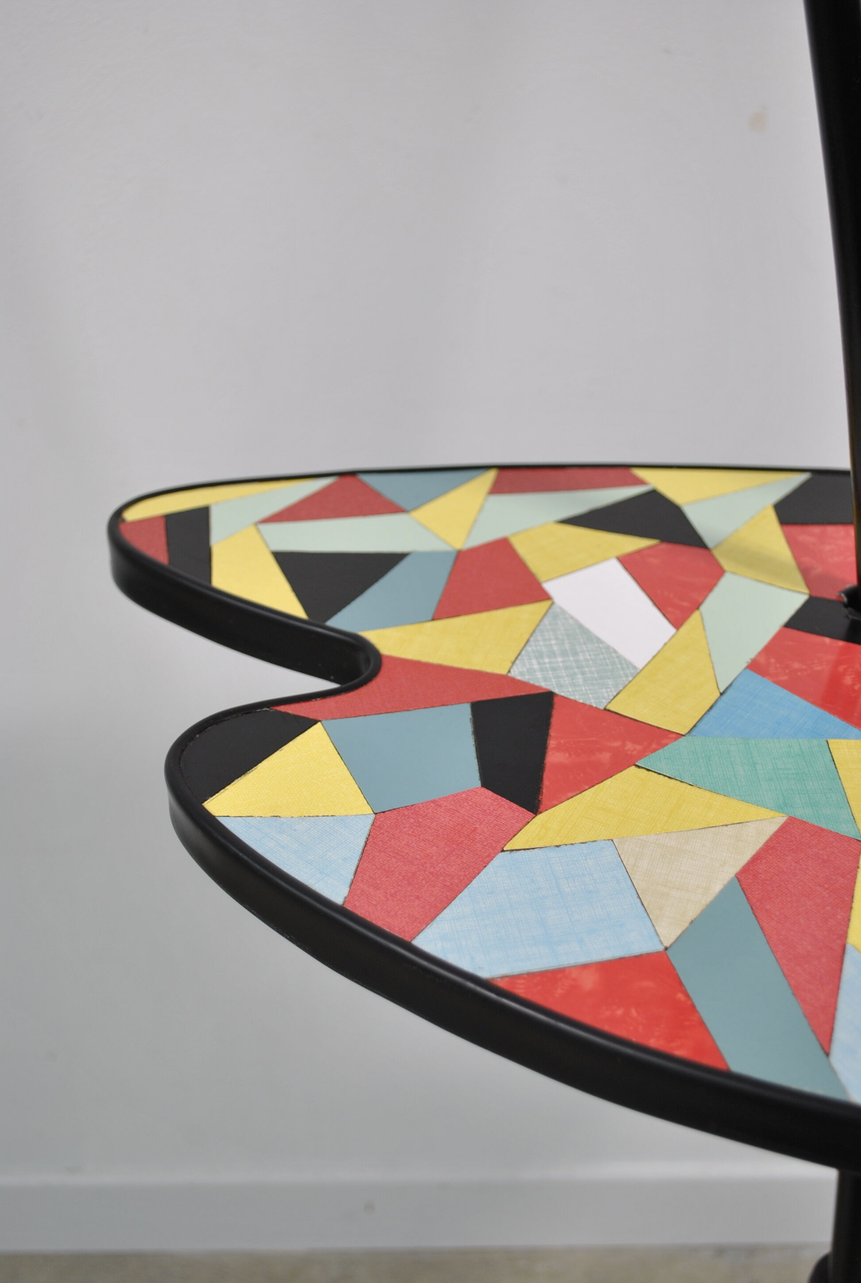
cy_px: 642
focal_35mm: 45
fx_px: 1607
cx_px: 430
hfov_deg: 30.0
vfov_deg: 43.5
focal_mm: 30
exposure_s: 1/50
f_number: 5
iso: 200
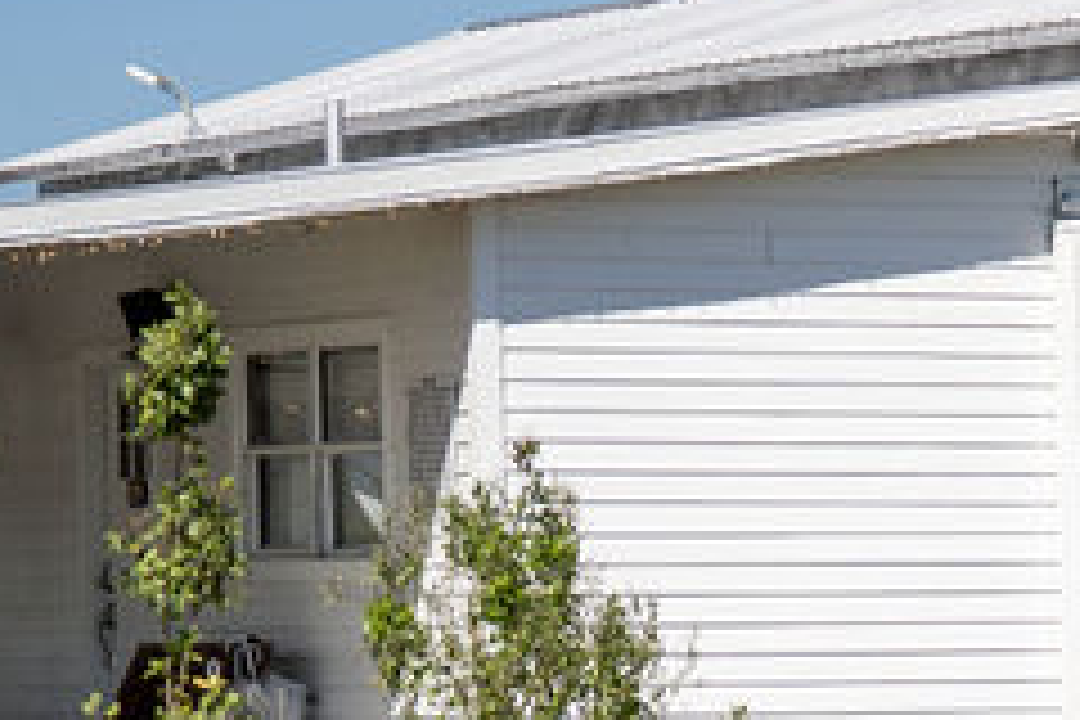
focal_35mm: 299
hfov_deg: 6.7
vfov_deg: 4.6
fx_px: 8969
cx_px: 2250
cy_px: 929
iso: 100
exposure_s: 1/4000
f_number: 2.8
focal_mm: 70
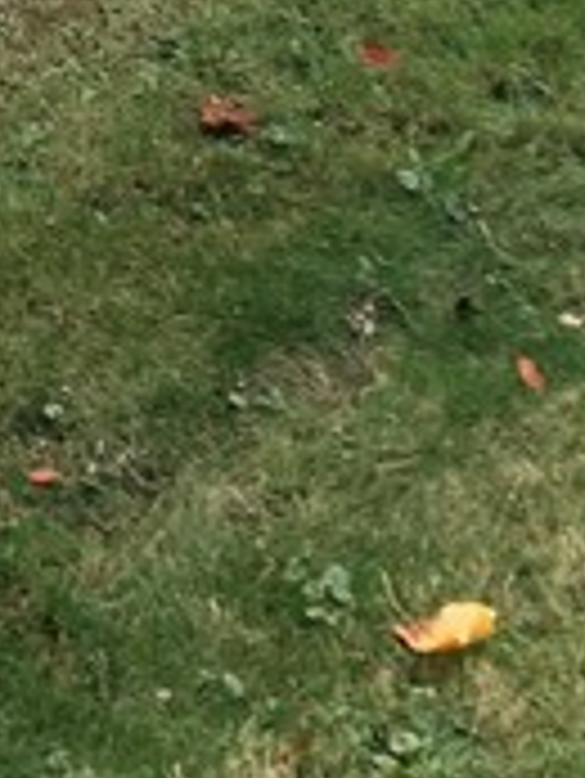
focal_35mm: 154
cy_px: -1399
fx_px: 3466
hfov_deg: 9.5
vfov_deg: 10.2
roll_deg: +2.0
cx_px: -86
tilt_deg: +9.5
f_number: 1.8
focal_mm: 4.25
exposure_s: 1/692
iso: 25
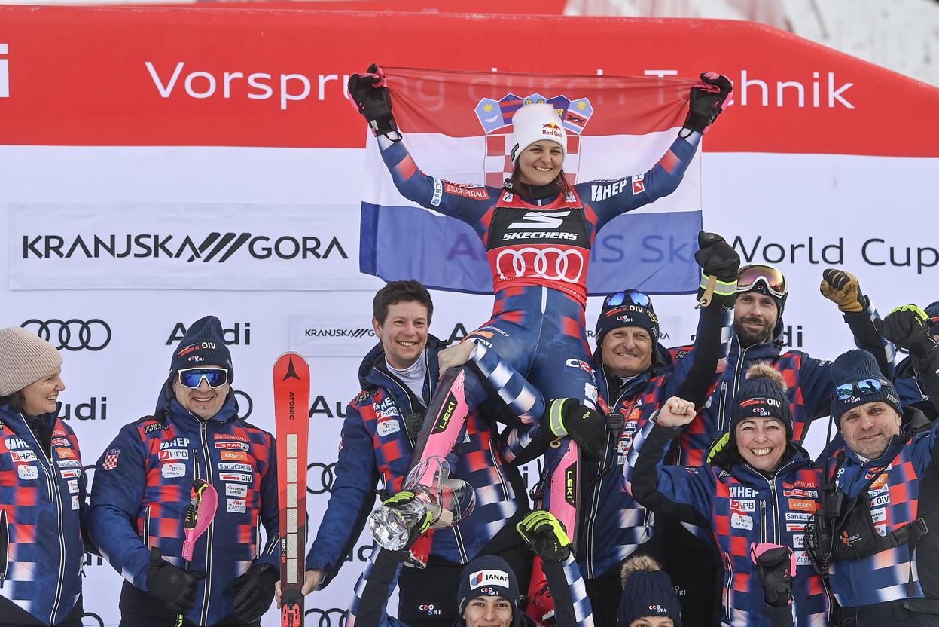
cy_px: 269
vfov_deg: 11.6
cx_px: 516
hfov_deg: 17.3
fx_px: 3078
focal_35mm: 118
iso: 200
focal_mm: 92
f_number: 3.2
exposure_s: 1/1250
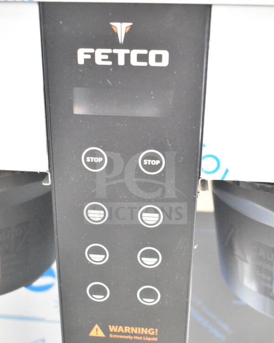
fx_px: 472
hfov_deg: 32.4
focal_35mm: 47
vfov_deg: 39.8
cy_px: 188
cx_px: 135
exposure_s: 1/40
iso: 18000
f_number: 4
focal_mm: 27
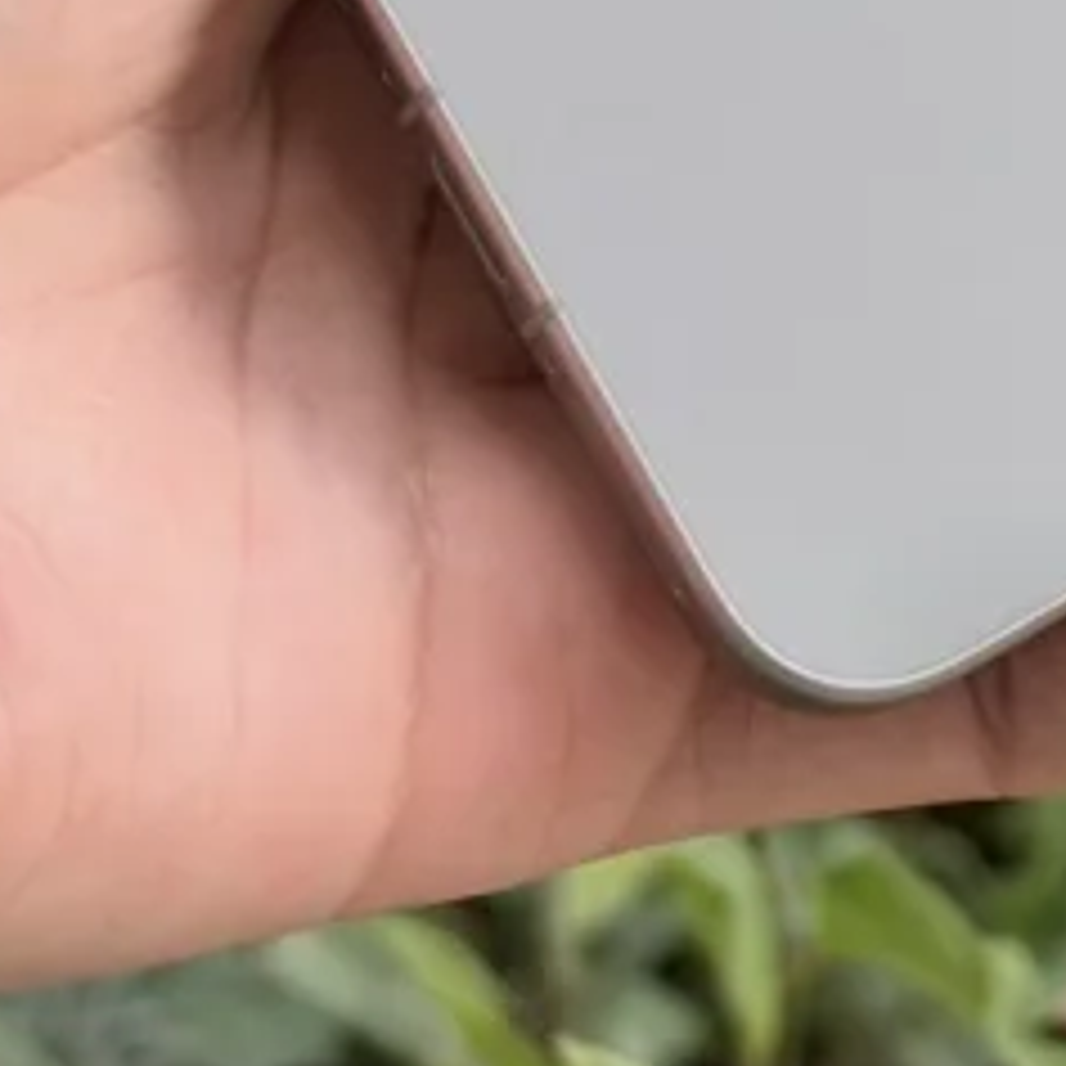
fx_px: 6376
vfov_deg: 9.5
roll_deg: -1.4
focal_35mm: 183
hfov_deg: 9.4
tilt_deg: -19.3
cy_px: 31
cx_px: 1444
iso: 64
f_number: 1.8
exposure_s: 1/236
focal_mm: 6.93
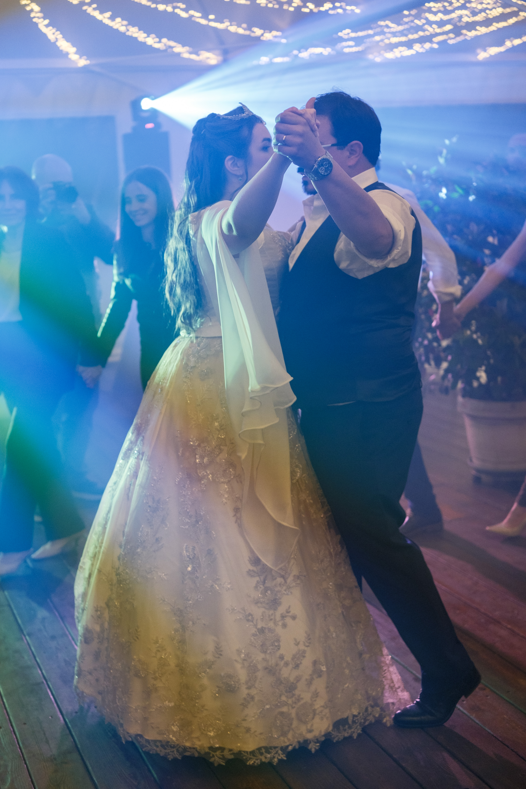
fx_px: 986
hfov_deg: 29.8
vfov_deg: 43.6
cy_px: 403
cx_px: 238
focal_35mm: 45
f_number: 1.4
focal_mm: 27
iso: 1000
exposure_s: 1/125
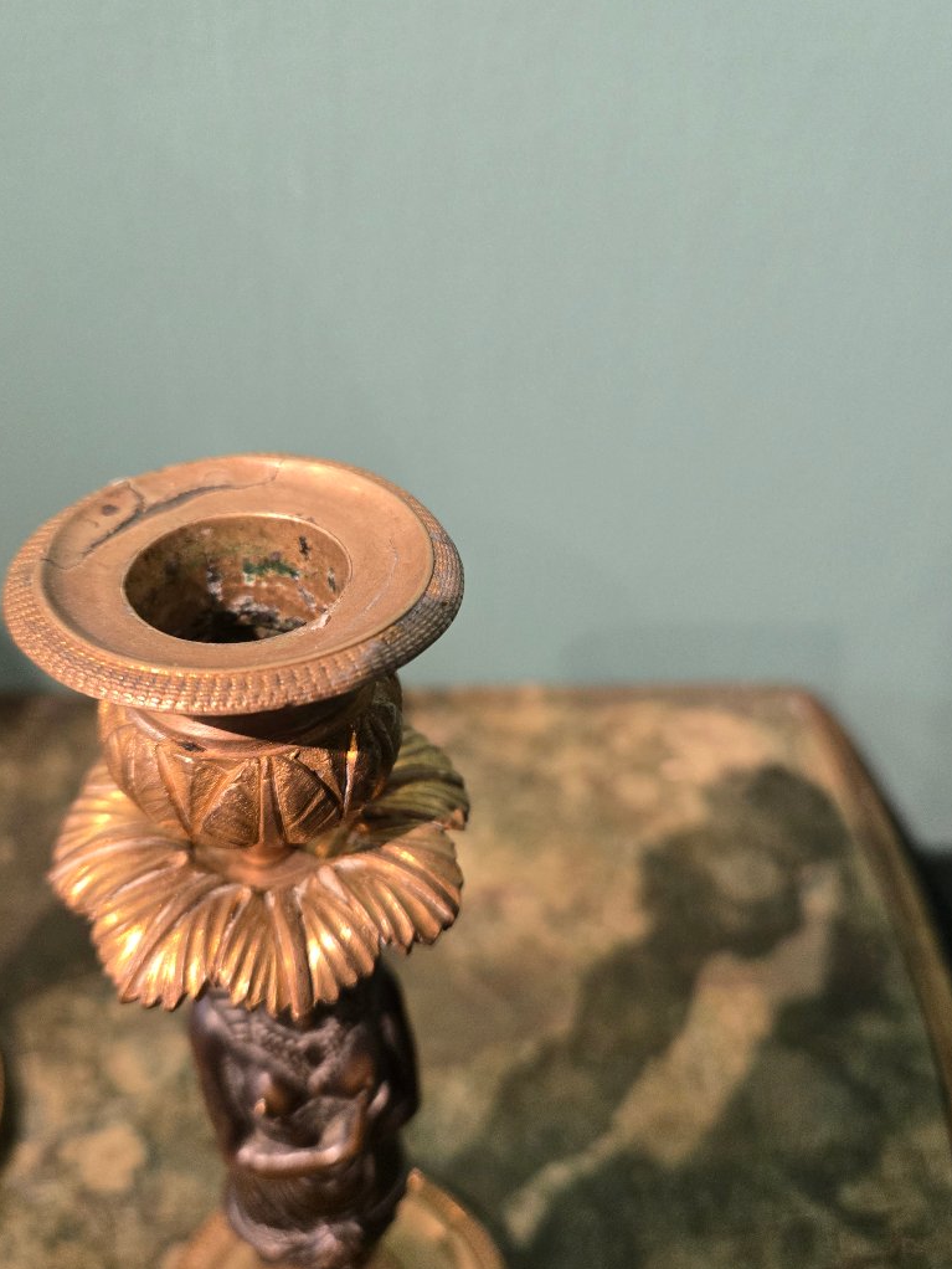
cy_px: 636
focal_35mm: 27
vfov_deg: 65.3
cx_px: 437
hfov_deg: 51.3
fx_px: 990
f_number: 1.8
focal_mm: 5.4
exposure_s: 1/100
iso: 500
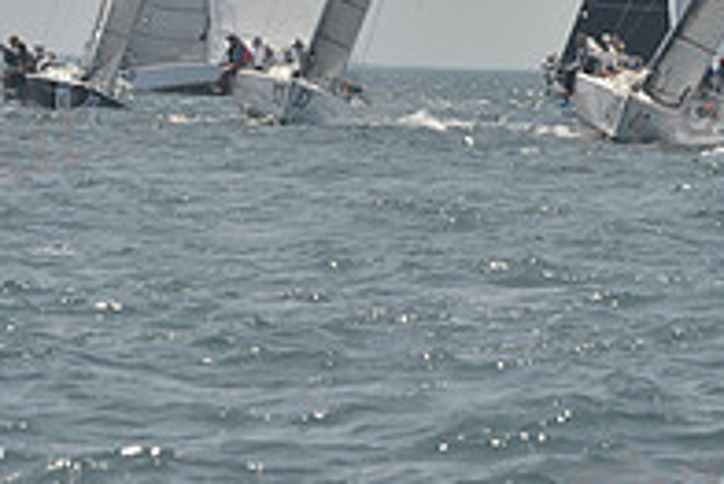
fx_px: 13122
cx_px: 380
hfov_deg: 3.2
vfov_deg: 2.1
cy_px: -68
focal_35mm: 652
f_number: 10
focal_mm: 220
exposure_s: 1/800
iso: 280
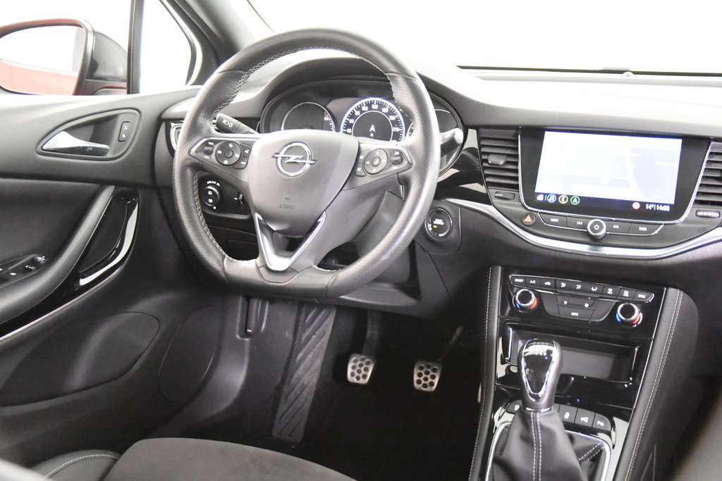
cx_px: 361
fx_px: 842
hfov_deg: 46.4
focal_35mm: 42
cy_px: 240
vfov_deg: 31.9
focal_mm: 28
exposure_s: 1/40
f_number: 3.2
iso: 12800
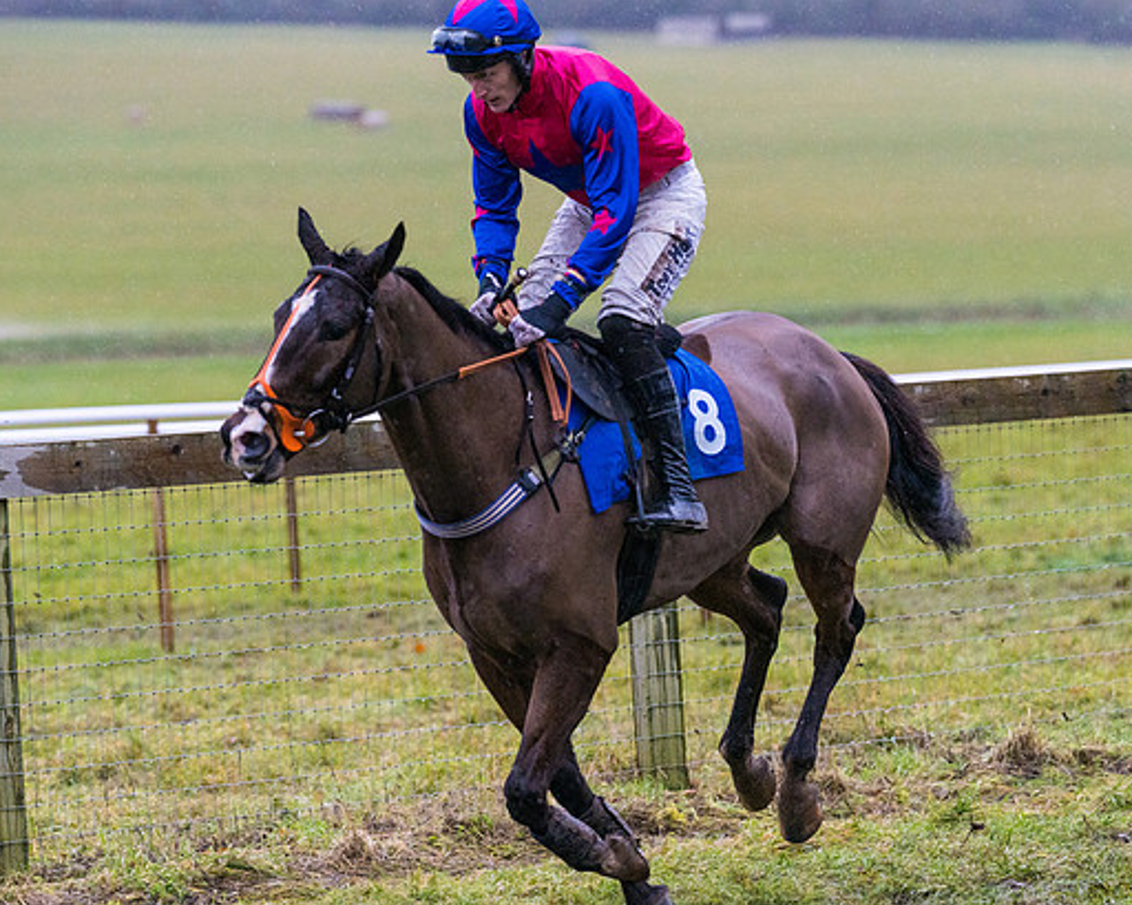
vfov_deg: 7.9
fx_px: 6529
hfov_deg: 9.9
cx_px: 624
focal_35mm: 195
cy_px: 514
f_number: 2.8
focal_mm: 135
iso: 2500
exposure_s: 1/2000
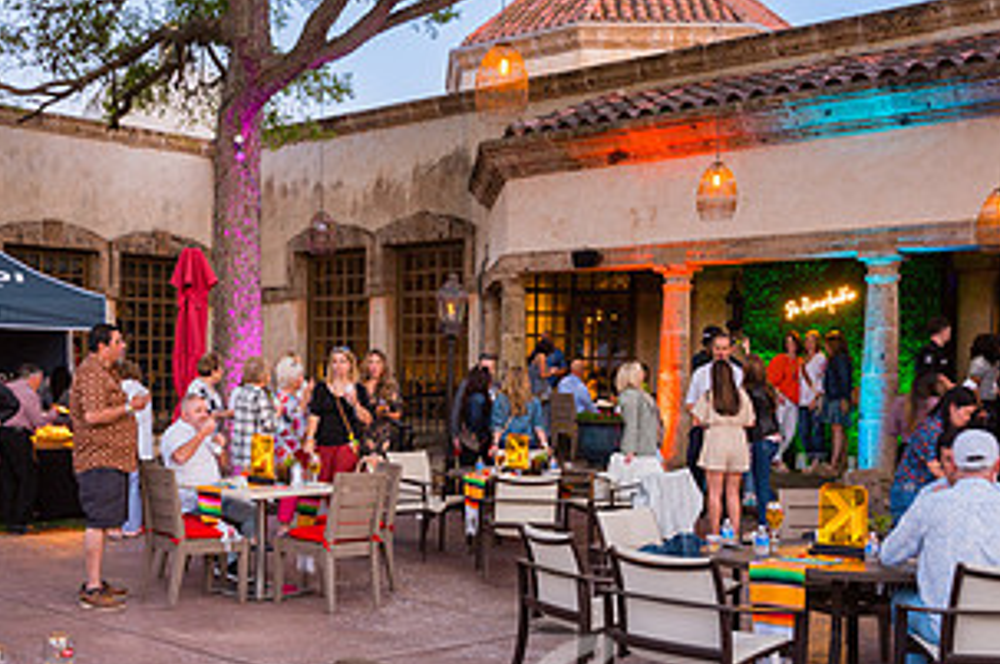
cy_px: 449
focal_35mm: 46
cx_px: 426
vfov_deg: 28.9
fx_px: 1276
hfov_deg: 42.7
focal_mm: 24
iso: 80
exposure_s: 1/13
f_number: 4
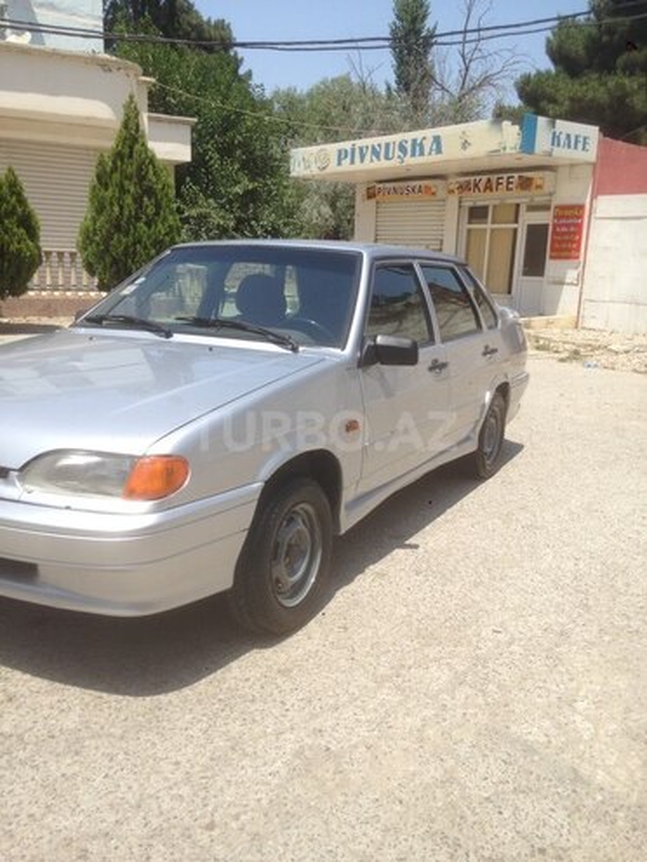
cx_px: 324
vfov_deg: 55.4
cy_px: 431
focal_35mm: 33
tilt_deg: -10.0
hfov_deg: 42.9
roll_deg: -2.6
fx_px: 822
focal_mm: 4.12
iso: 50
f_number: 2.4
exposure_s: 1/1427
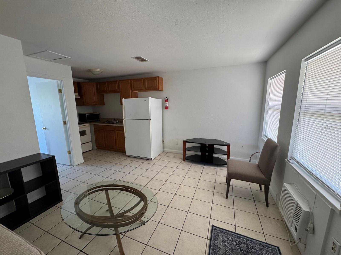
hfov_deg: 102.1
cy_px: 128
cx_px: 170
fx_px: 138
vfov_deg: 85.7
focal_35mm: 14
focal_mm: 2.22
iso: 250
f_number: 2.2
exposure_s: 1/99
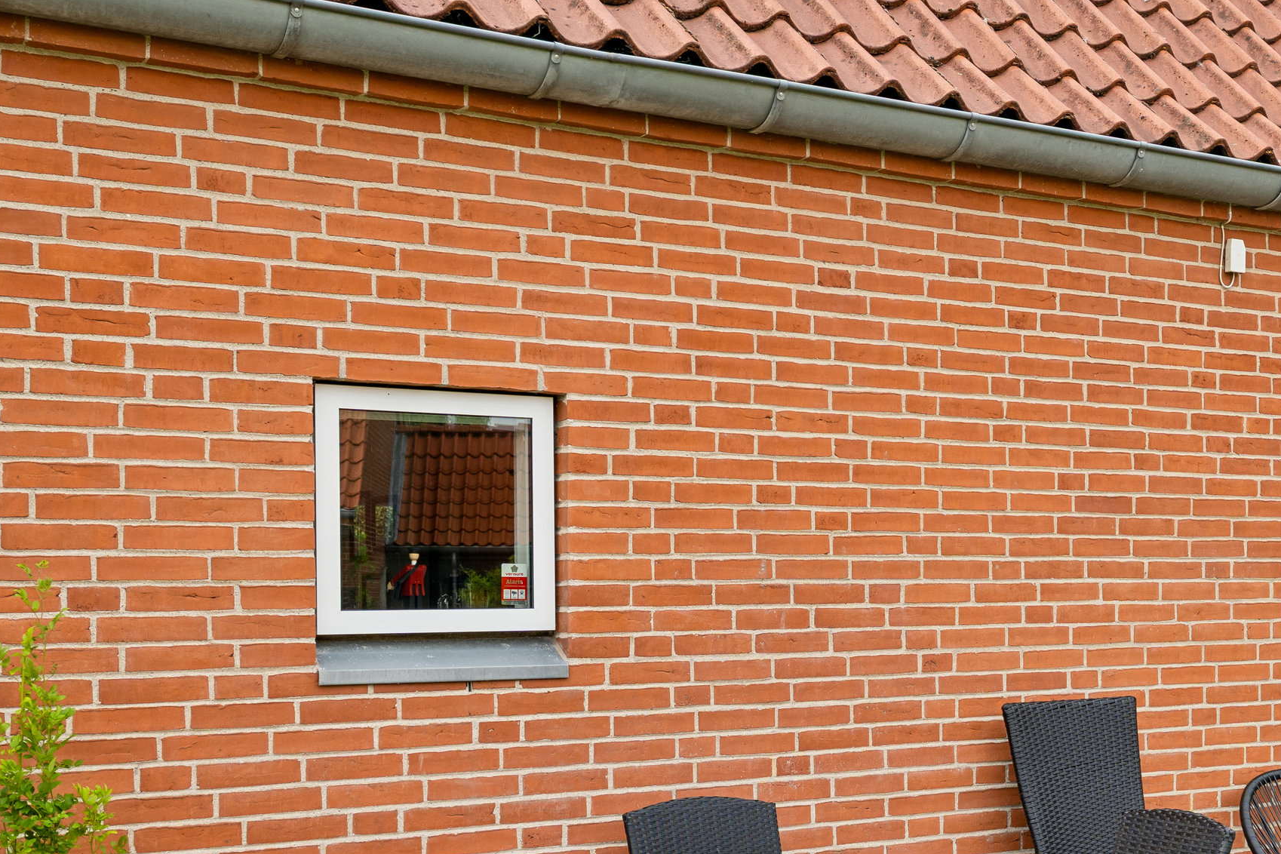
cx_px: 1028
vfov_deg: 25.3
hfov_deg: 36.2
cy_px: 596
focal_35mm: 53
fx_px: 1886
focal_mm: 30
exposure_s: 1/125
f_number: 8
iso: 200
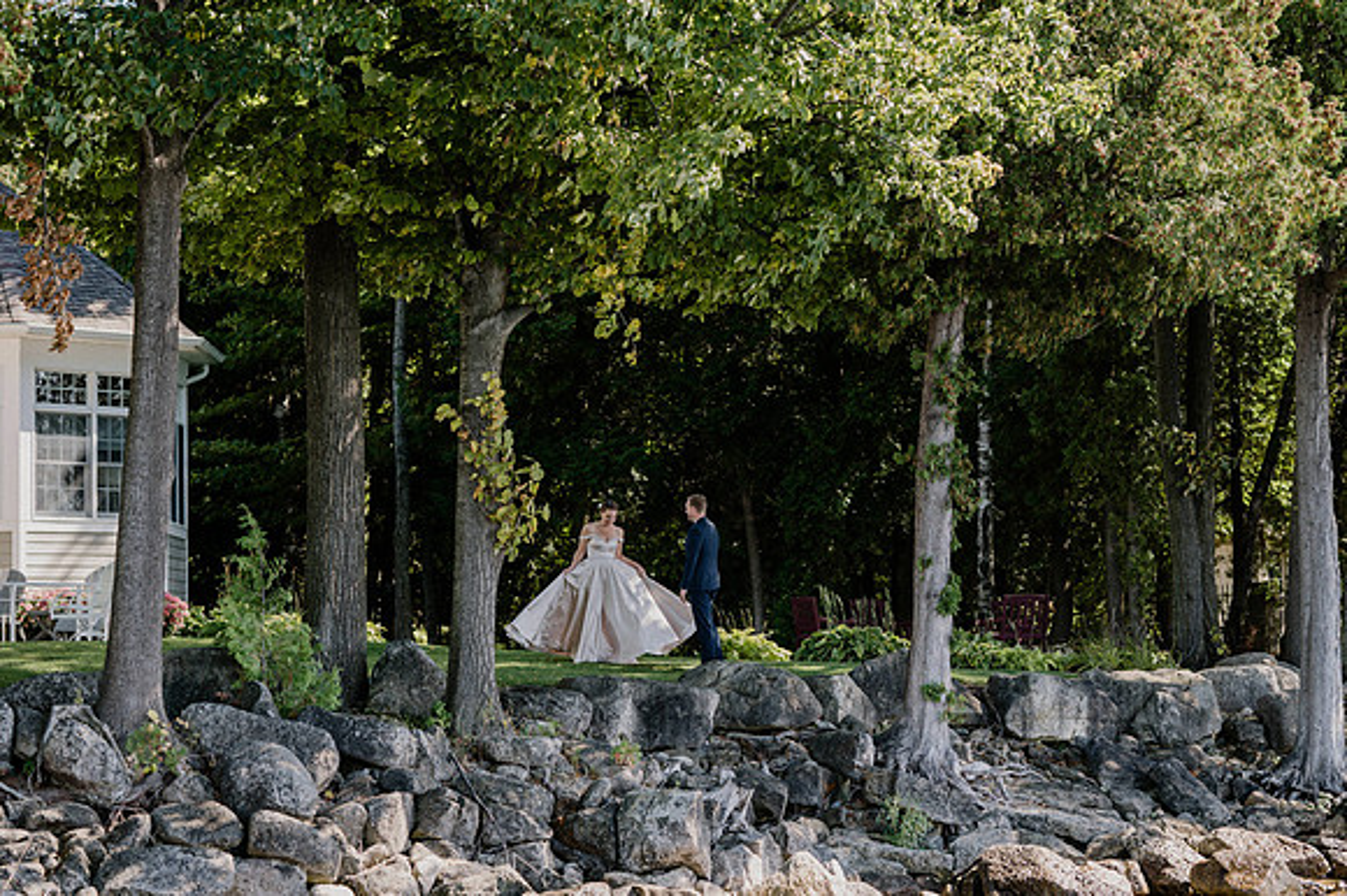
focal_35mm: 85
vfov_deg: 16.1
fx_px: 3178
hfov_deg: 23.9
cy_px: 448
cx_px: 674
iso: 400
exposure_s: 1/1250
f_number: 2.8
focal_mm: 85
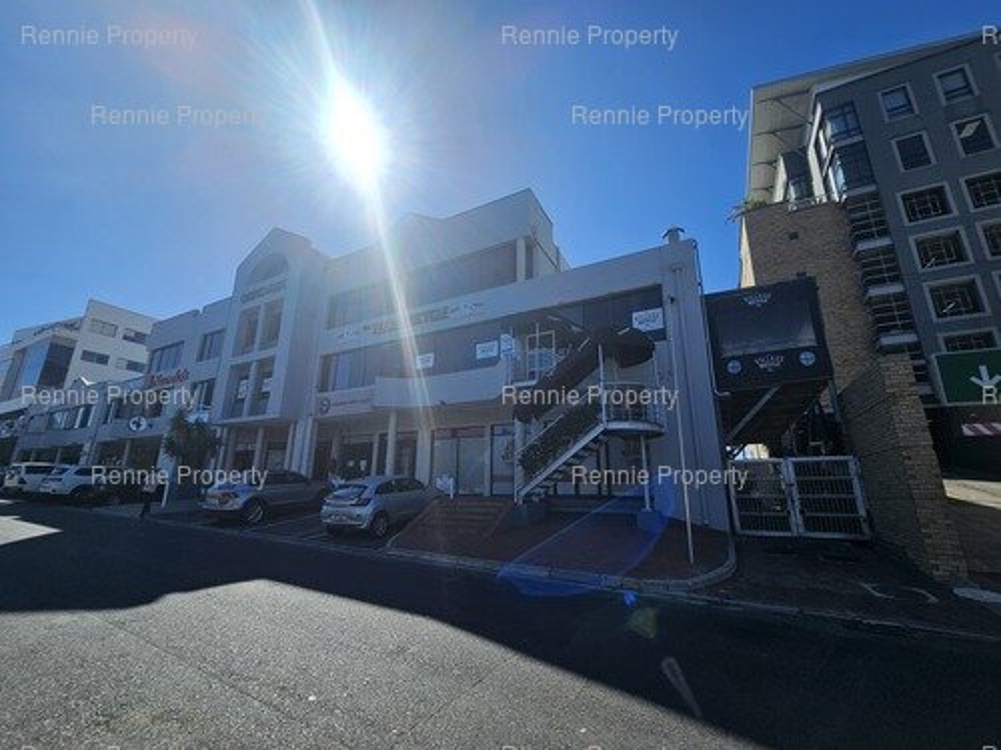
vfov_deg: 89.9
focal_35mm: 13
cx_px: 500
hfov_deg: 106.2
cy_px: 375
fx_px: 376
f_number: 2.2
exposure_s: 1/3177
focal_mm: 2.2
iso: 50
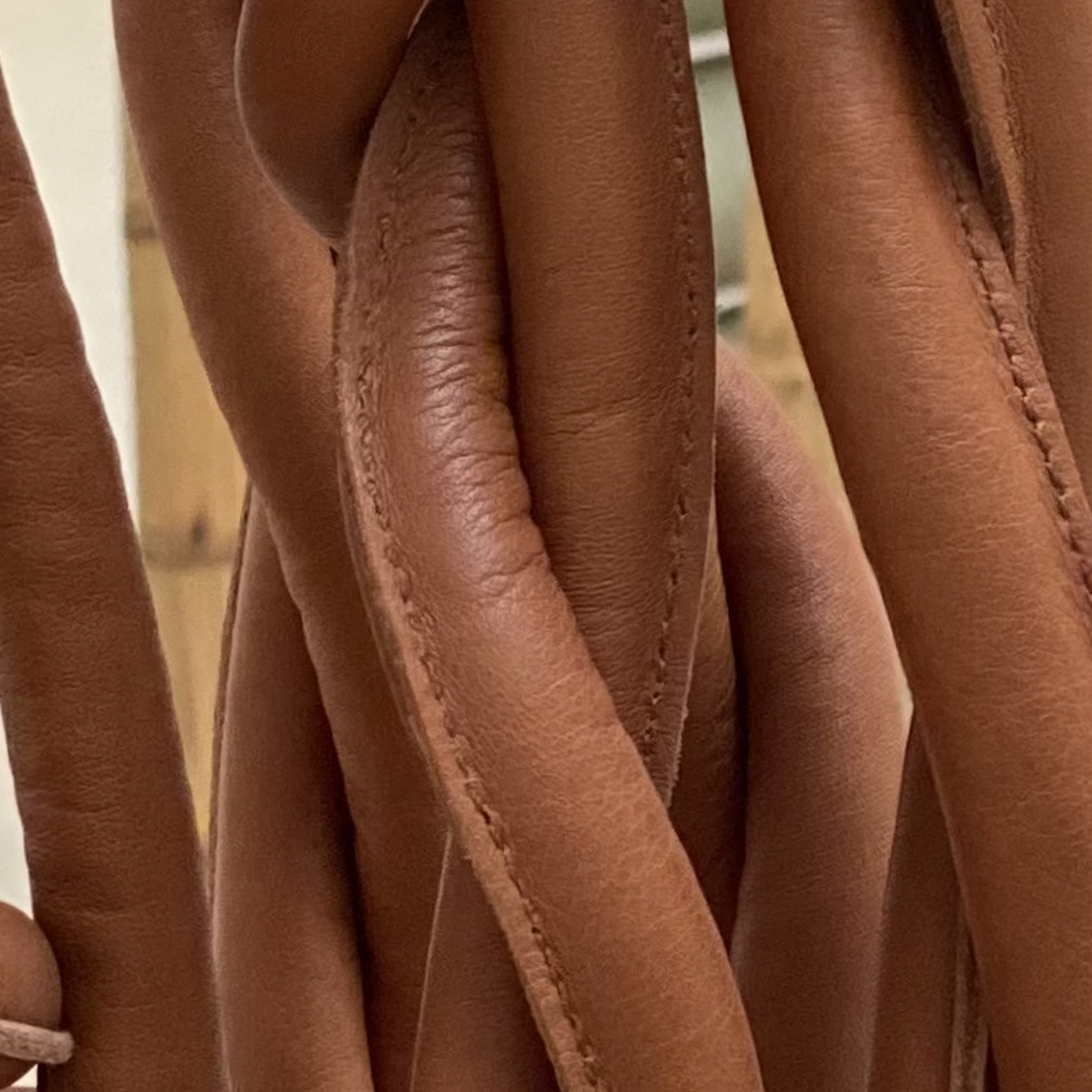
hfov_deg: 7.3
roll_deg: -0.1
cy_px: -551
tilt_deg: -1.8
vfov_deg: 7.3
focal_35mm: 237
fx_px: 8459
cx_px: 1367
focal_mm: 6
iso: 250
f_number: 2
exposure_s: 1/113
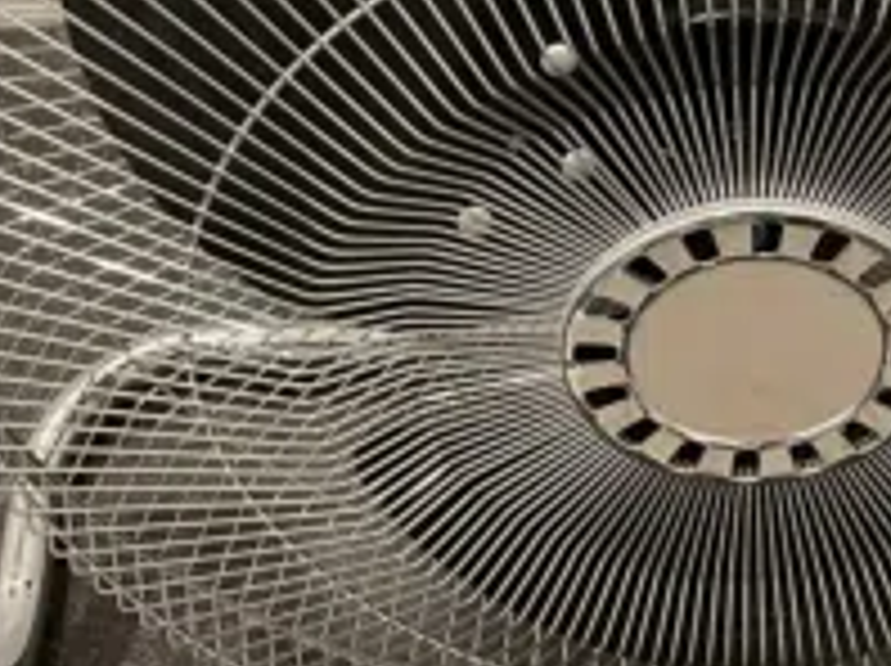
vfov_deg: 18.1
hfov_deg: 23.8
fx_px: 2082
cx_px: 698
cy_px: 243
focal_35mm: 81
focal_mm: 5.1
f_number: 1.6
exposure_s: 1/25
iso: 500
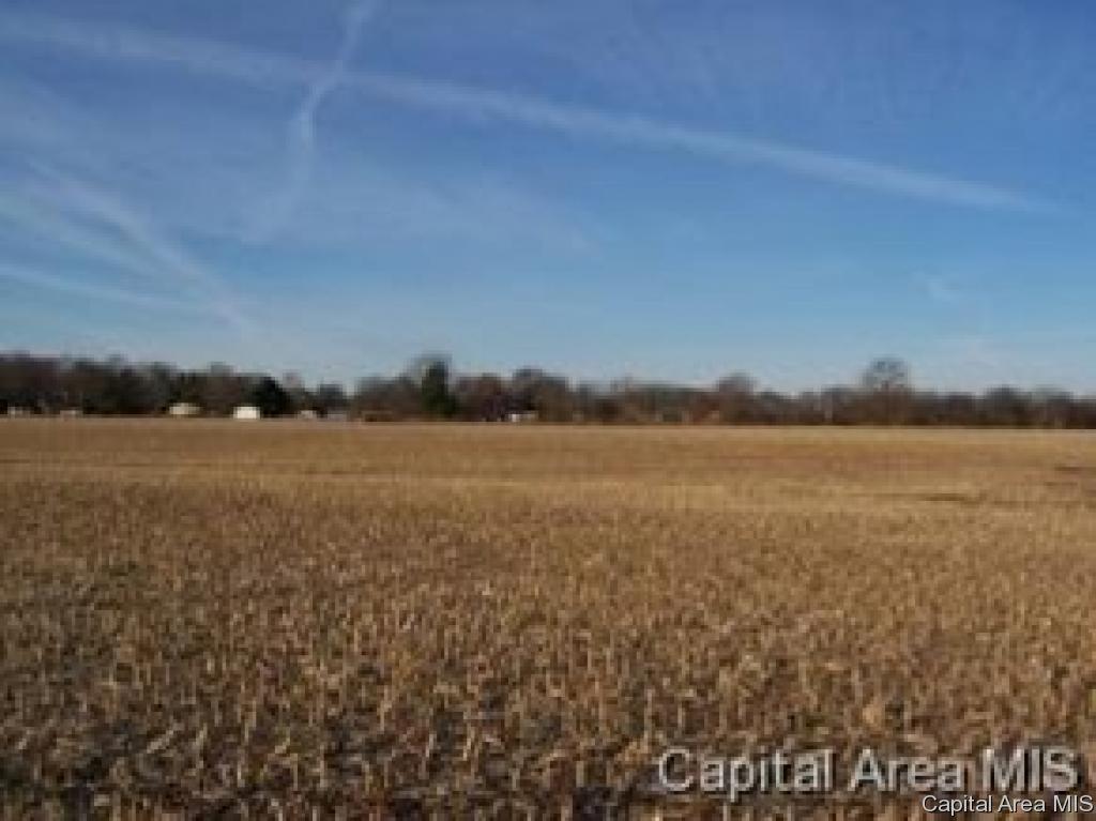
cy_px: 410
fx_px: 1139
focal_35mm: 36
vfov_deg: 39.6
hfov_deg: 51.4
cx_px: 548
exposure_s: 1/750
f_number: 4.8
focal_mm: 6
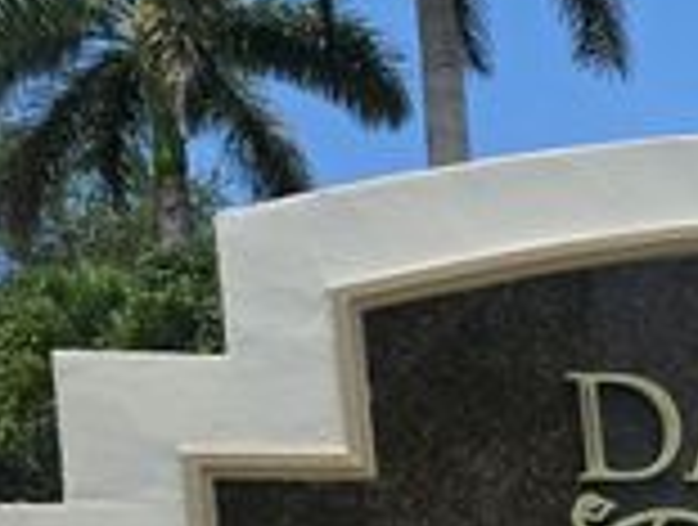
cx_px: 1049
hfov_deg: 21.8
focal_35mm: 74
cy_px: 771
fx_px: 1496
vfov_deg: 18.0
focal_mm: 6.3
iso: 12
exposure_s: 1/939
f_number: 1.7
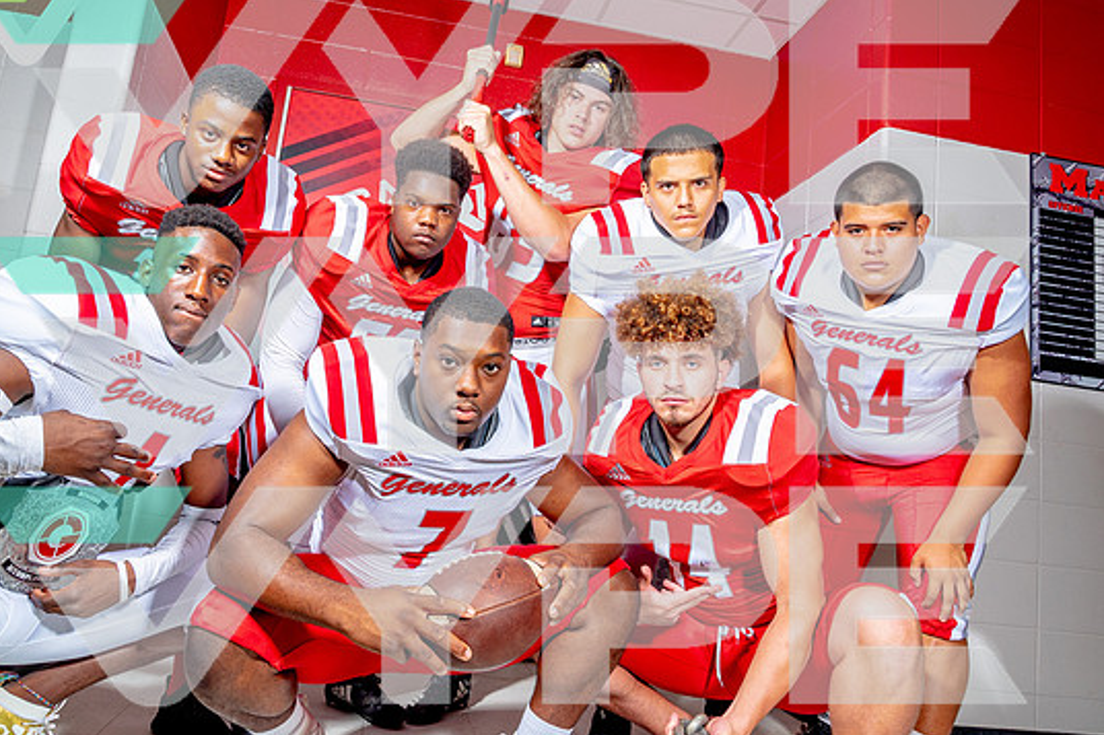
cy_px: 347
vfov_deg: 49.5
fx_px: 797
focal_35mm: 26
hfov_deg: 69.3
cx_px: 509
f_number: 11
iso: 100
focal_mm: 24
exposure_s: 1/125
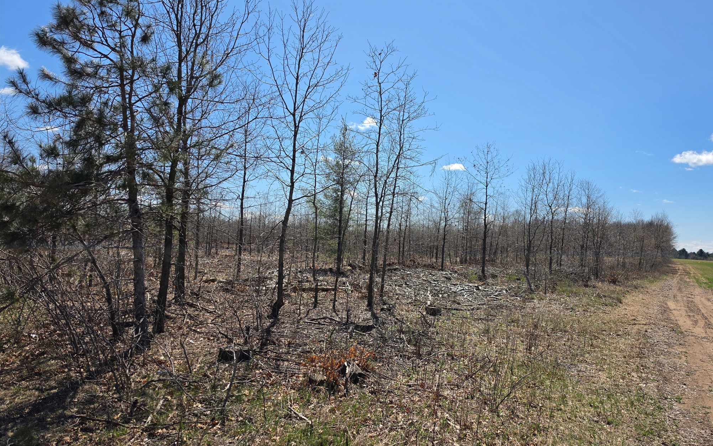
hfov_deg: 72.5
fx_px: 486
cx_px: 365
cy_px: 228
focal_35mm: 25
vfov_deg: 49.3
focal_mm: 6.5
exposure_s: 1/7939
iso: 64
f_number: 1.4
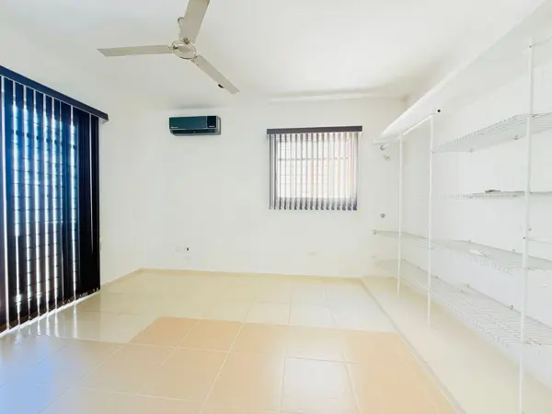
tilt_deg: -0.9
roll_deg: -0.2
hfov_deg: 102.1
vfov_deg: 85.7
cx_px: 276
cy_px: 207
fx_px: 223
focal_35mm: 14
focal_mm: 2.22
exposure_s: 1/99
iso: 64
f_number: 2.2
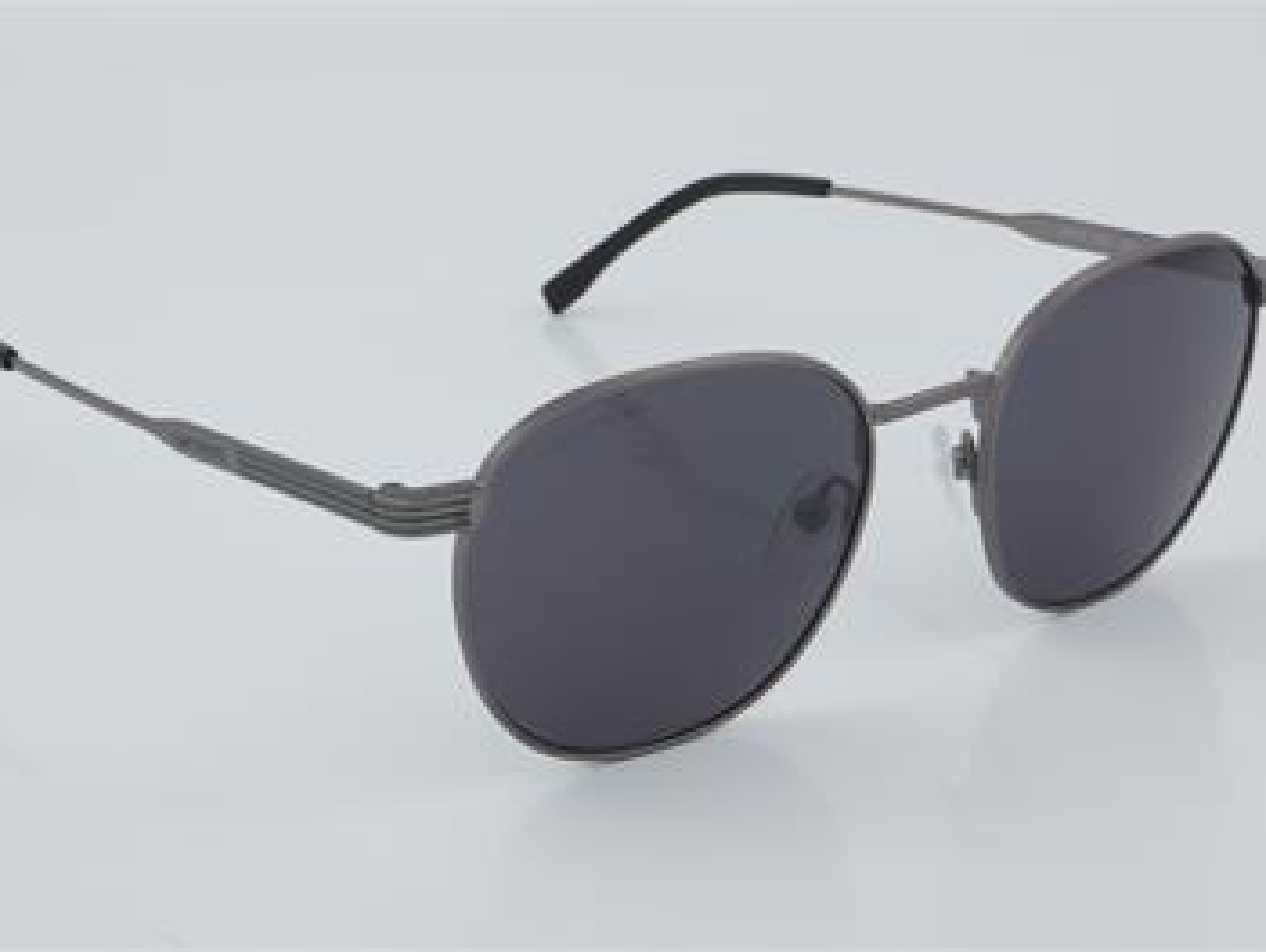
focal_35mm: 82
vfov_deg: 18.0
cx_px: 624
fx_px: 3002
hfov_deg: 23.8
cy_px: 476
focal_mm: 50
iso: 100
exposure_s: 1/4
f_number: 32
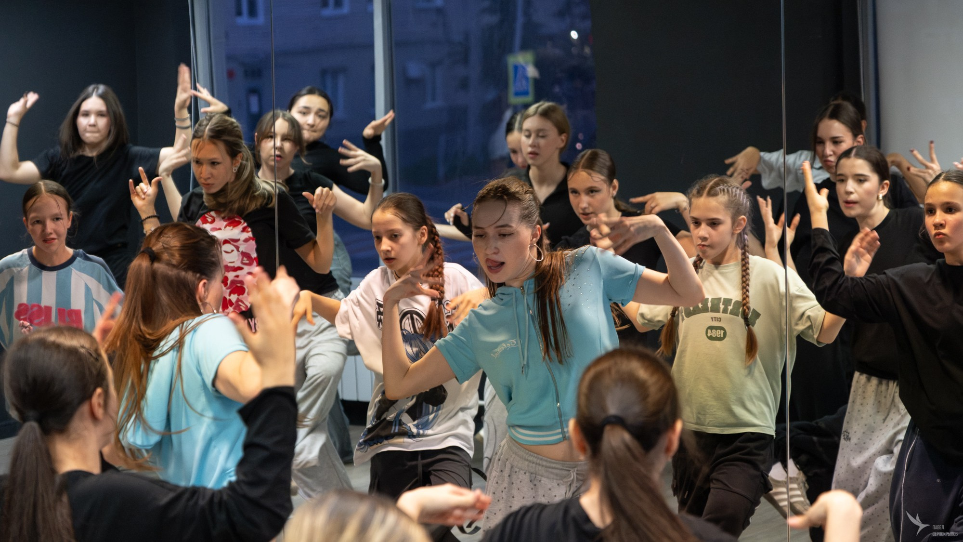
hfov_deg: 19.8
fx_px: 2756
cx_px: 511
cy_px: 146
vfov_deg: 11.2
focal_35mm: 108
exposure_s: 1/250
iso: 2000
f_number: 2.8
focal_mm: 55
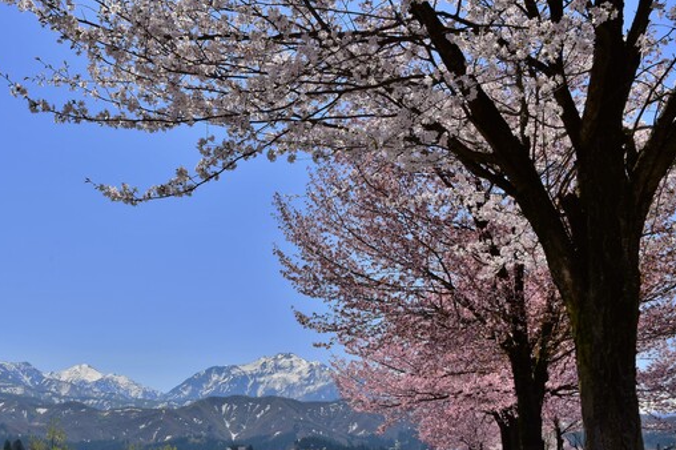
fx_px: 976
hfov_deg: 37.4
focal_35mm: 52
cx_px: 177
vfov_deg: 25.7
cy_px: 326
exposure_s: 1/60
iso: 100
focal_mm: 22
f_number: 18
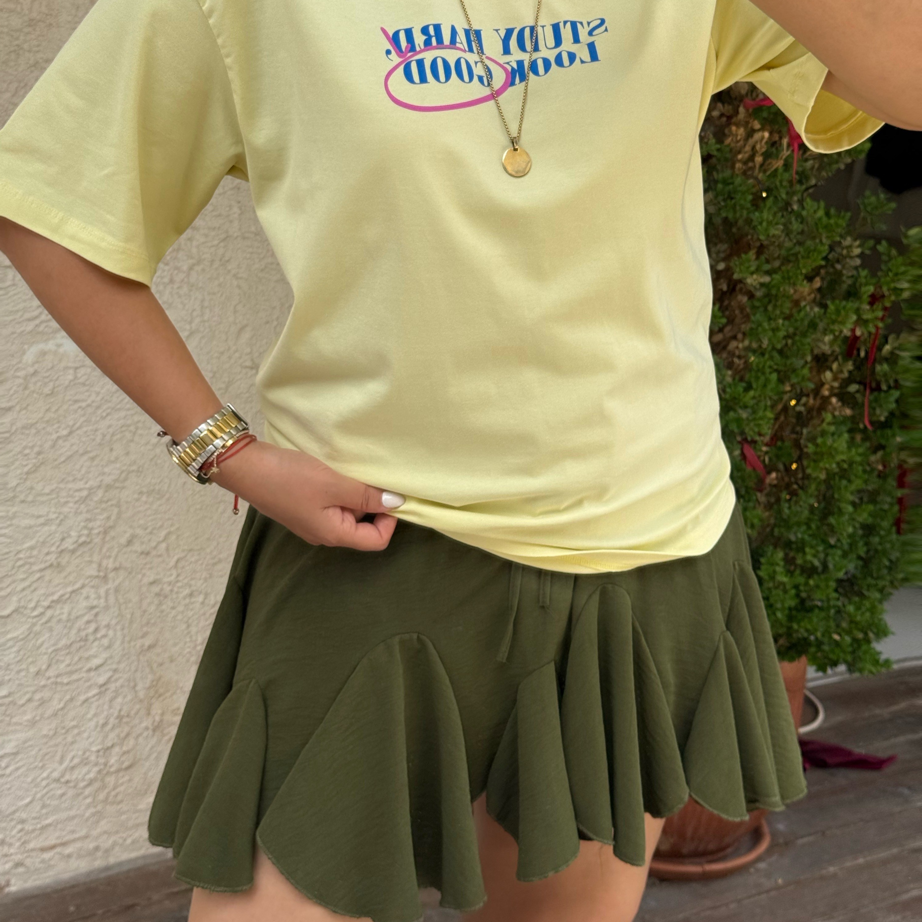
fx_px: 1718
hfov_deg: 30.0
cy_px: 356
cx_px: 458
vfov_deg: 29.9
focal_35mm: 57
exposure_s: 1/1678
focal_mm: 6.76
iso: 64
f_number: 1.78
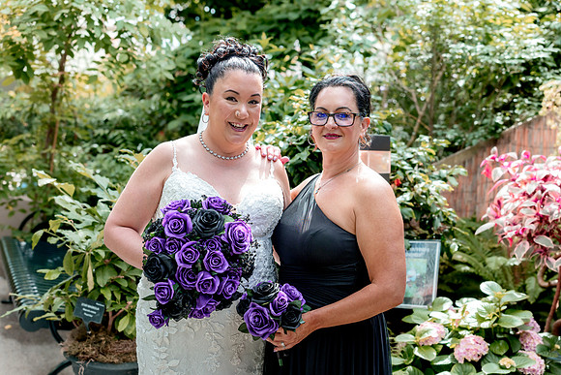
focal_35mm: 50
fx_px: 779
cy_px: 188
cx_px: 280
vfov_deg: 27.0
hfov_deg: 39.6
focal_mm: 50
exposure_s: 1/640
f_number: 3.5
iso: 640
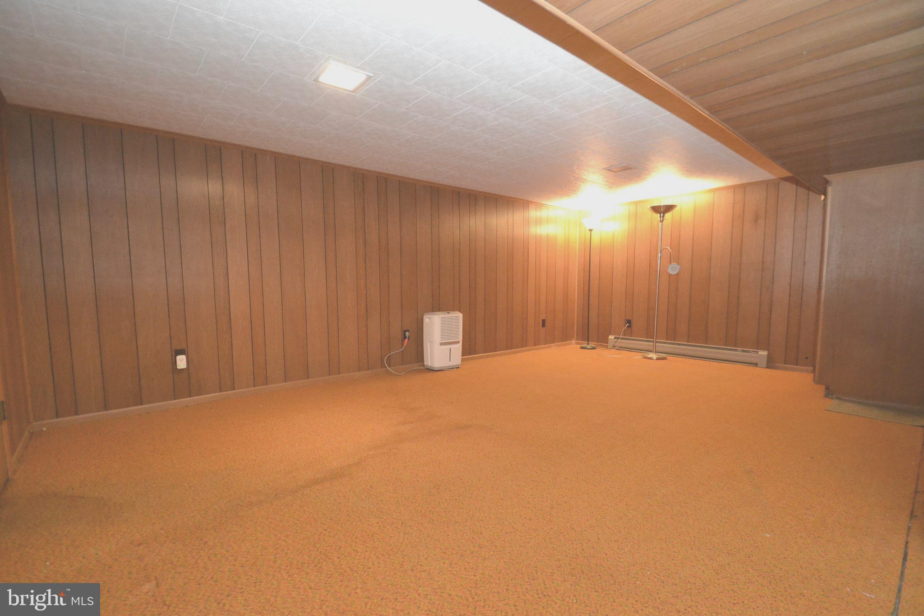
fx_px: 385
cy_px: 308
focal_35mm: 15
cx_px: 462
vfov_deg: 77.3
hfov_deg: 100.4
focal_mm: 10
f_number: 3.5
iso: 3200
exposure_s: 1/60
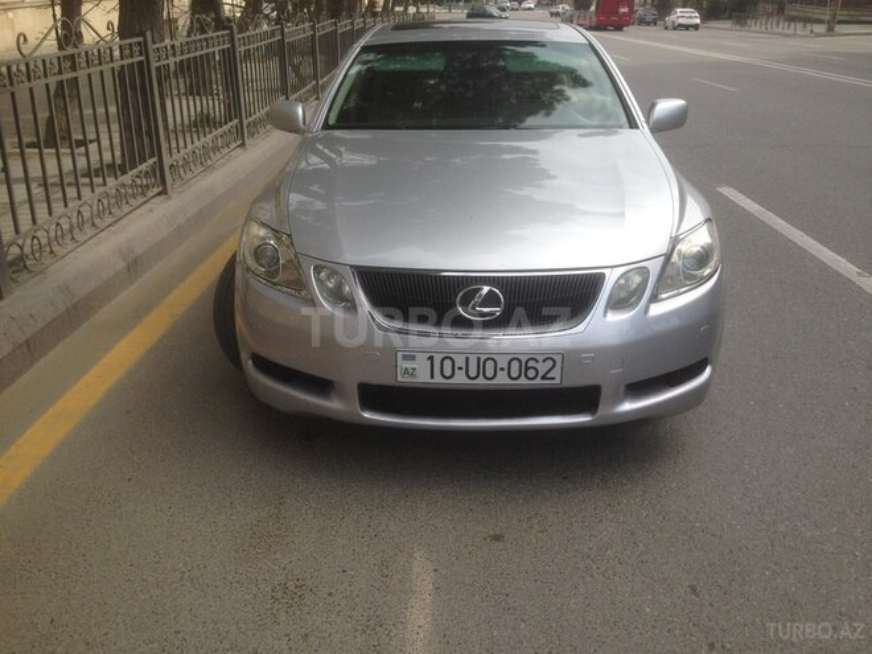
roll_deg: -2.3
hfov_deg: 55.4
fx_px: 831
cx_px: 436
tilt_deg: -26.3
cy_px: 327
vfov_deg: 42.9
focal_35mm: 33
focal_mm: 4.12
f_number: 2.4
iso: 50
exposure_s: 1/1232
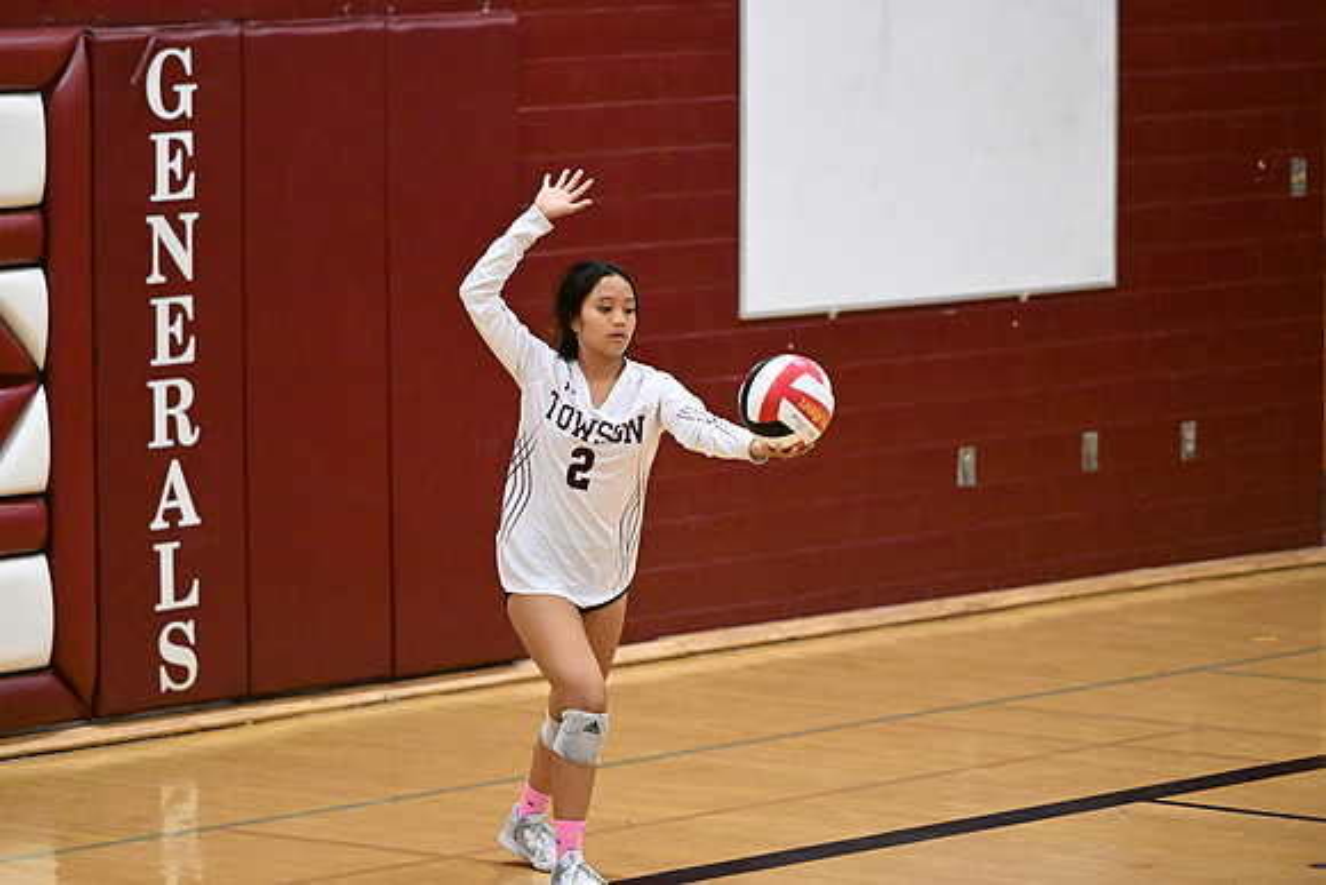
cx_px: 663
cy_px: 442
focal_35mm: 200
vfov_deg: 6.9
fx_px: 7368
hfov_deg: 10.3
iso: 14400
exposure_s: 1/1000
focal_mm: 200
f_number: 2.8
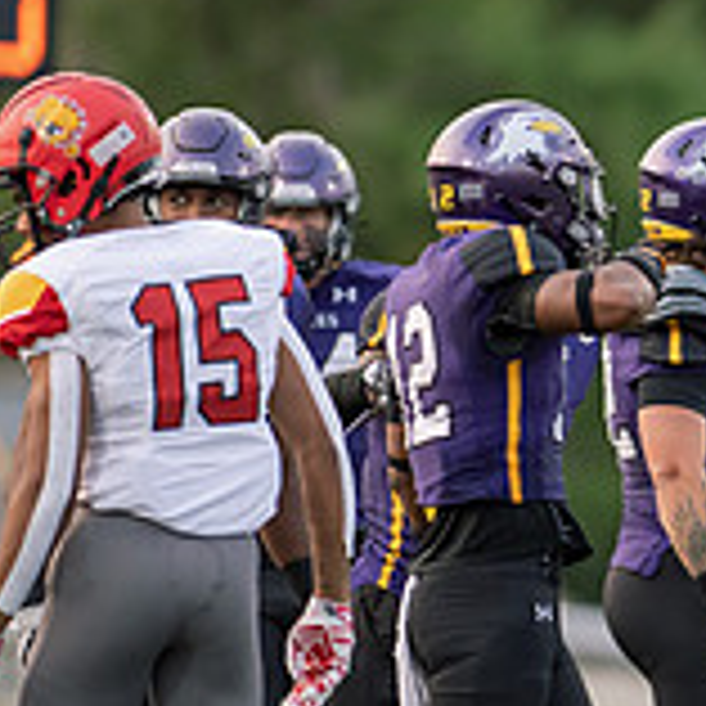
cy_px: 335
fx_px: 21713
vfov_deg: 1.9
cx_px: 1214
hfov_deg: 1.9
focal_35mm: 941
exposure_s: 1/1000
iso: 1250
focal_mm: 300
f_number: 3.2
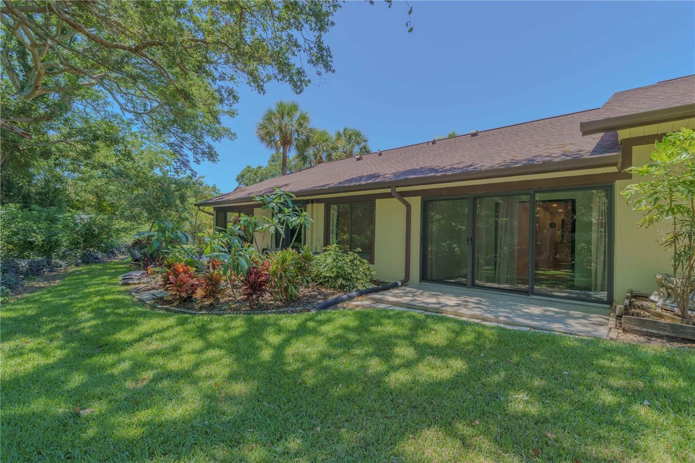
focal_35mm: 16
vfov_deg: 72.0
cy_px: 232
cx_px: 348
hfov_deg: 95.0
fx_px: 318
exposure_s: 1/1000
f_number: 6.3
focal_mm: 11
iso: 320
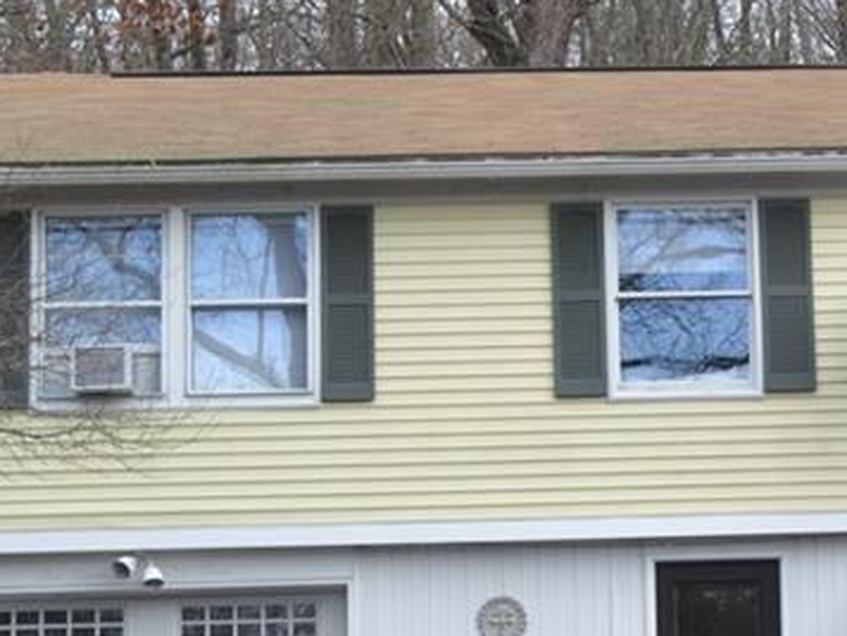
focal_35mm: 120
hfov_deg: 16.0
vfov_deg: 12.3
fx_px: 2946
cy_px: 345
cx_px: 904
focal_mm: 29
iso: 160
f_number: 5.6
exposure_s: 1/125
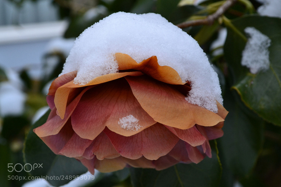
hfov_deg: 27.9
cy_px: 92
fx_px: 566
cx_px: 147
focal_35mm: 73
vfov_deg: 18.8
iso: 400
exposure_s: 1/160
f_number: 9
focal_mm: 45
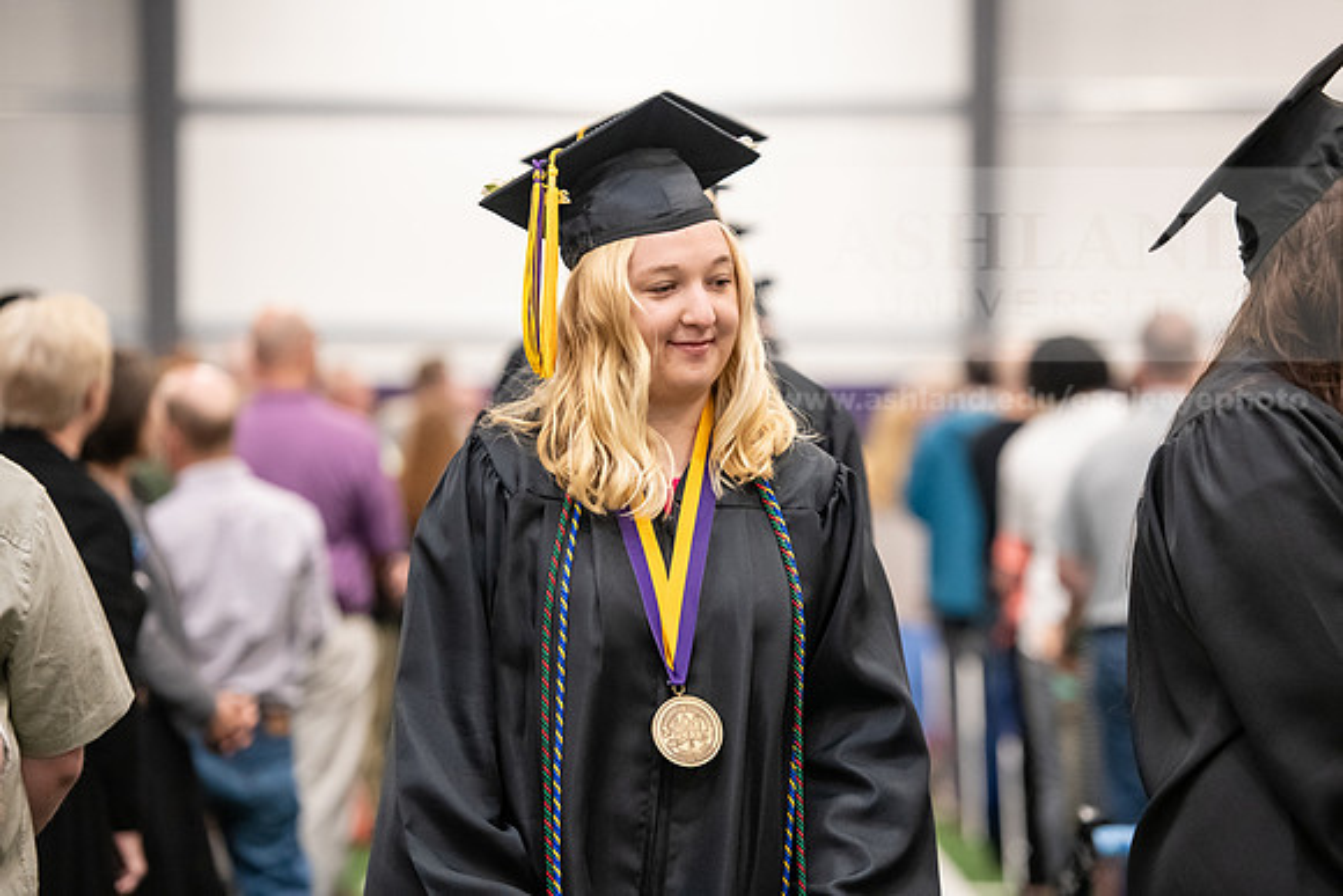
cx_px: 672
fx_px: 5224
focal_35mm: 140
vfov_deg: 9.8
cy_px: 448
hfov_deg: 14.7
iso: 3200
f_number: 3.2
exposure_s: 1/200
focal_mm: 140
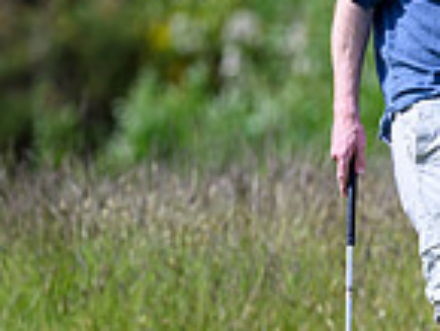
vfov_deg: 1.0
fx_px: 19527
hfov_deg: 1.3
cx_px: 819
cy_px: 129
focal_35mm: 1535
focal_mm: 400
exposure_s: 1/4000
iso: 500
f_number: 4
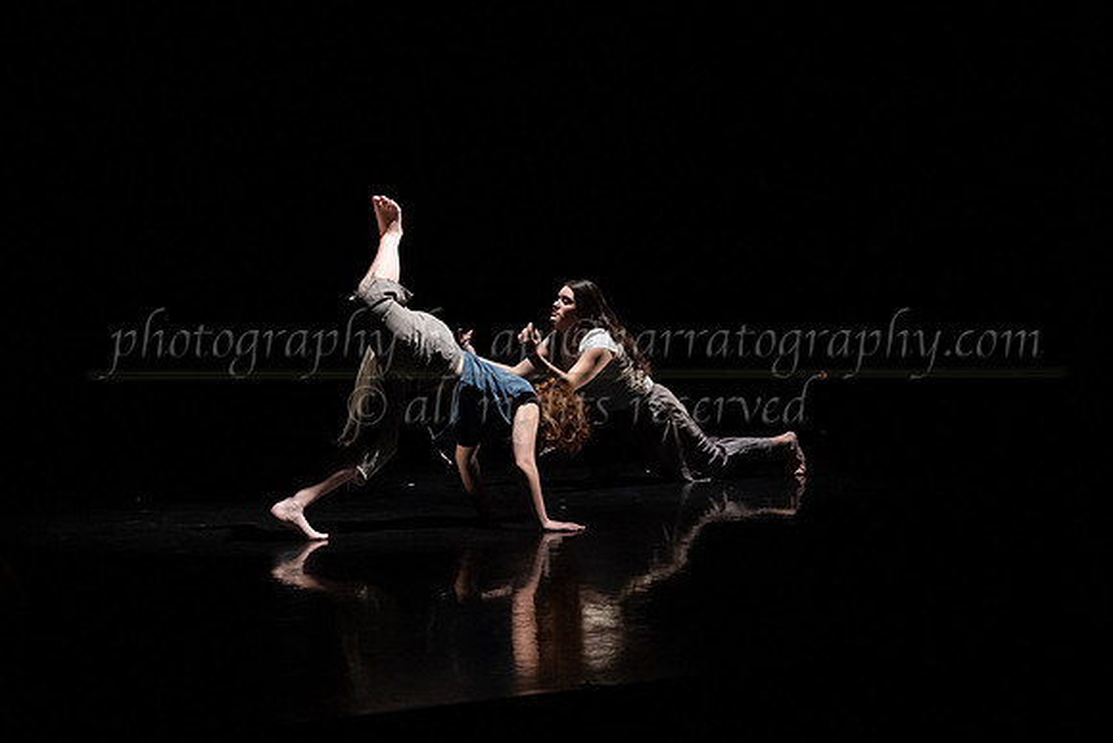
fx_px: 2418
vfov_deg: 17.4
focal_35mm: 78
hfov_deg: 25.6
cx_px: 821
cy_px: 223
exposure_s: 1/400
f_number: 4
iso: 4000
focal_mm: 53
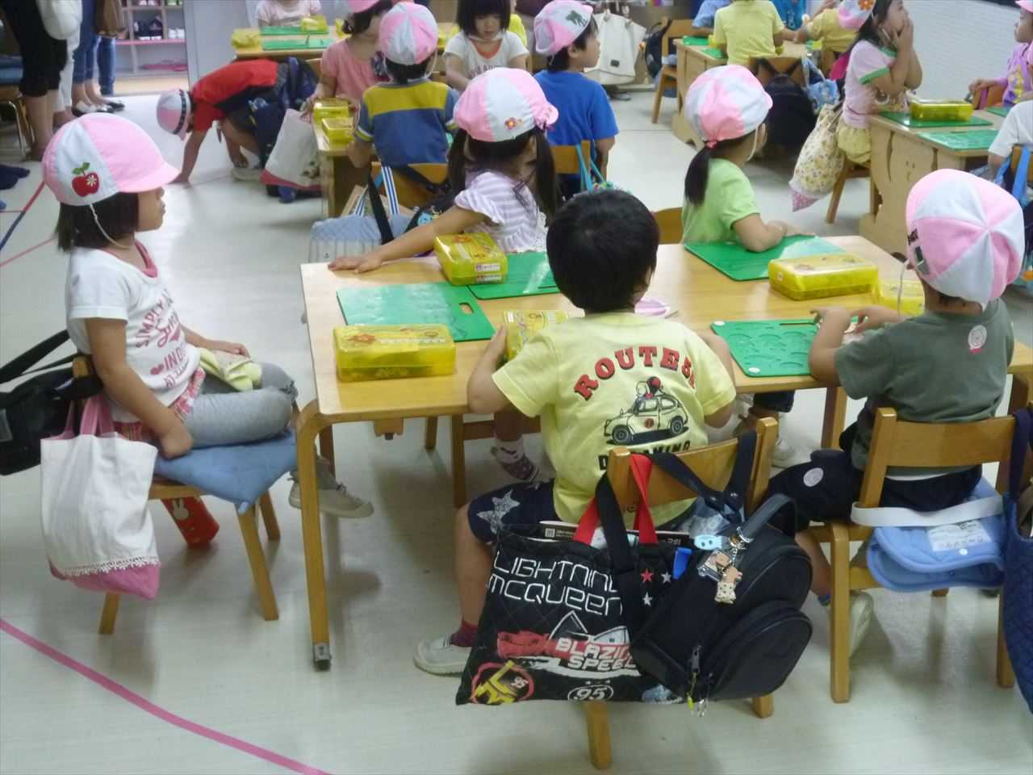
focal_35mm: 43
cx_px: 516
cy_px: 388
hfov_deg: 43.9
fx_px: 1283
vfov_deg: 33.6
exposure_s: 1/30
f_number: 3.7
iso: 400
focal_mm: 7.7
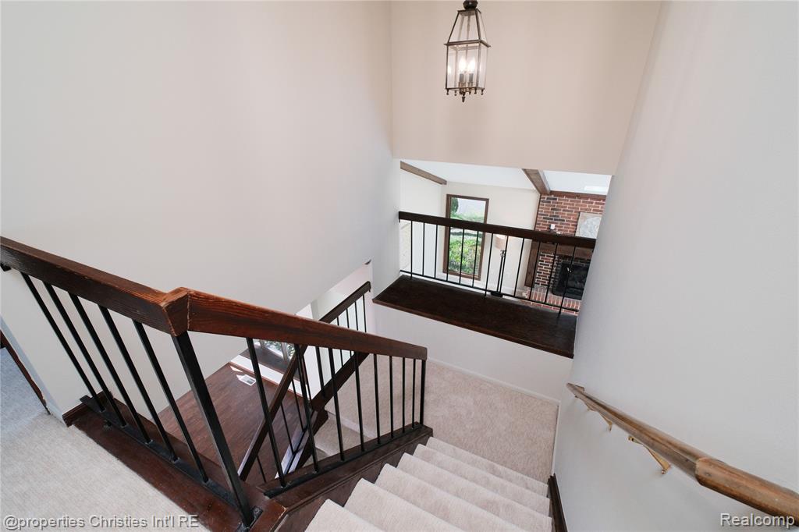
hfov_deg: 100.4
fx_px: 333
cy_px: 266
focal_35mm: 15
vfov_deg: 77.3
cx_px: 400
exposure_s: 1/250
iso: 800
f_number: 7.1
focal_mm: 10
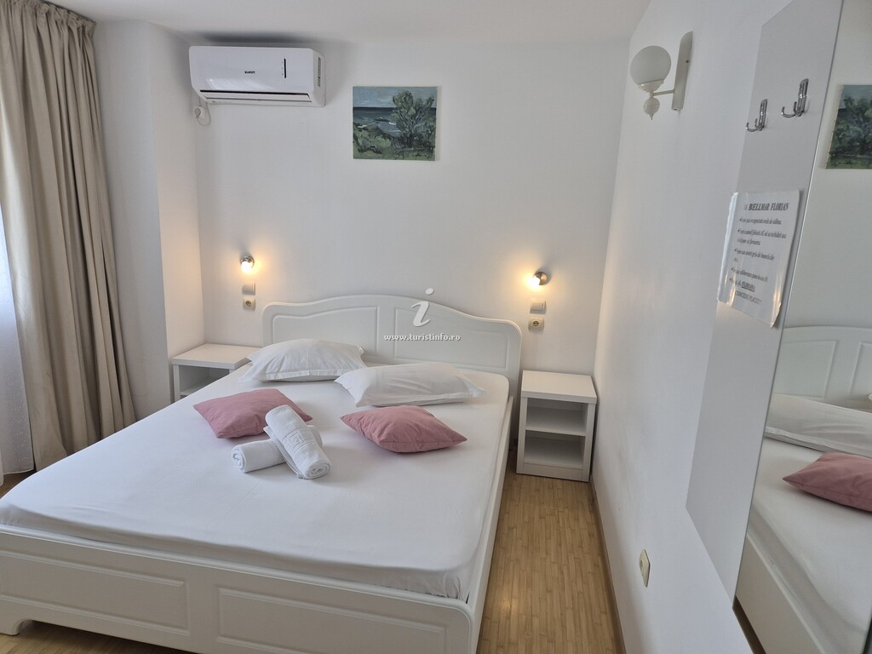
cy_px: 327
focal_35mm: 23
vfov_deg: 58.9
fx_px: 579
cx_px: 436
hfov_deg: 73.9
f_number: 1.8
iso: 125
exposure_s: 1/180
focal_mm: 5.4
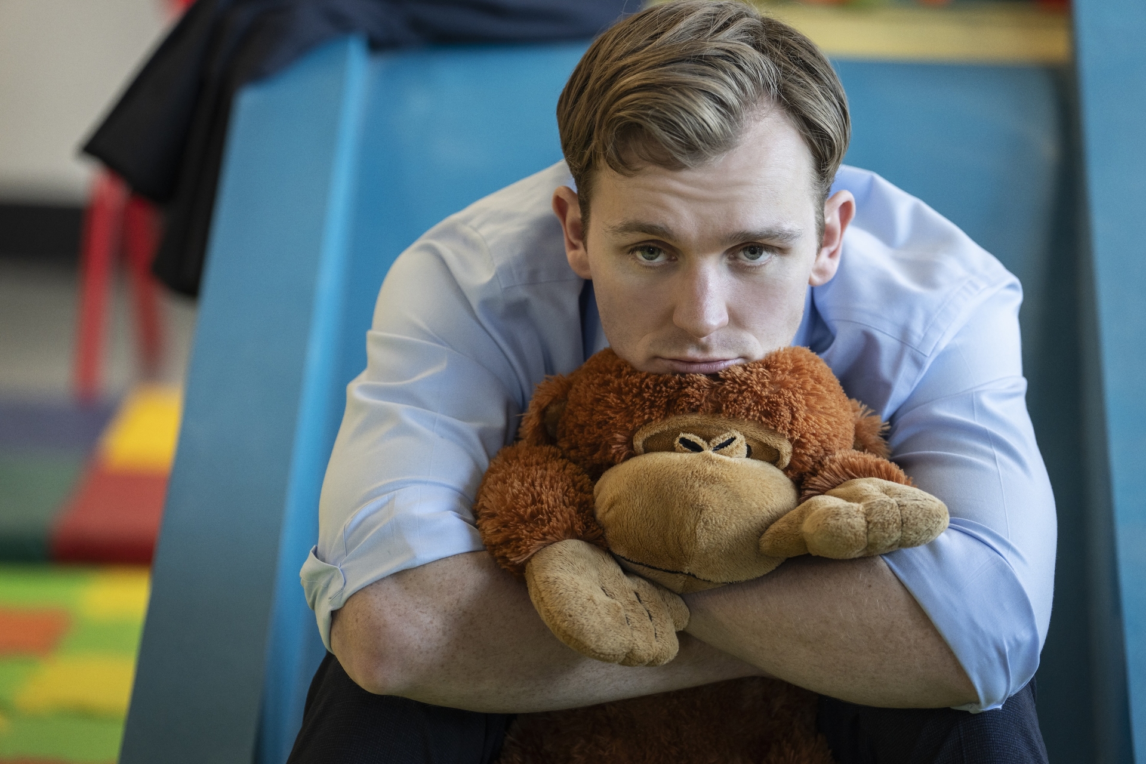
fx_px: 4870
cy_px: 382
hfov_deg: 13.4
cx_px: 573
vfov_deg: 9.0
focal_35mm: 153
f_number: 2.8
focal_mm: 153
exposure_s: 1/500
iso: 1000
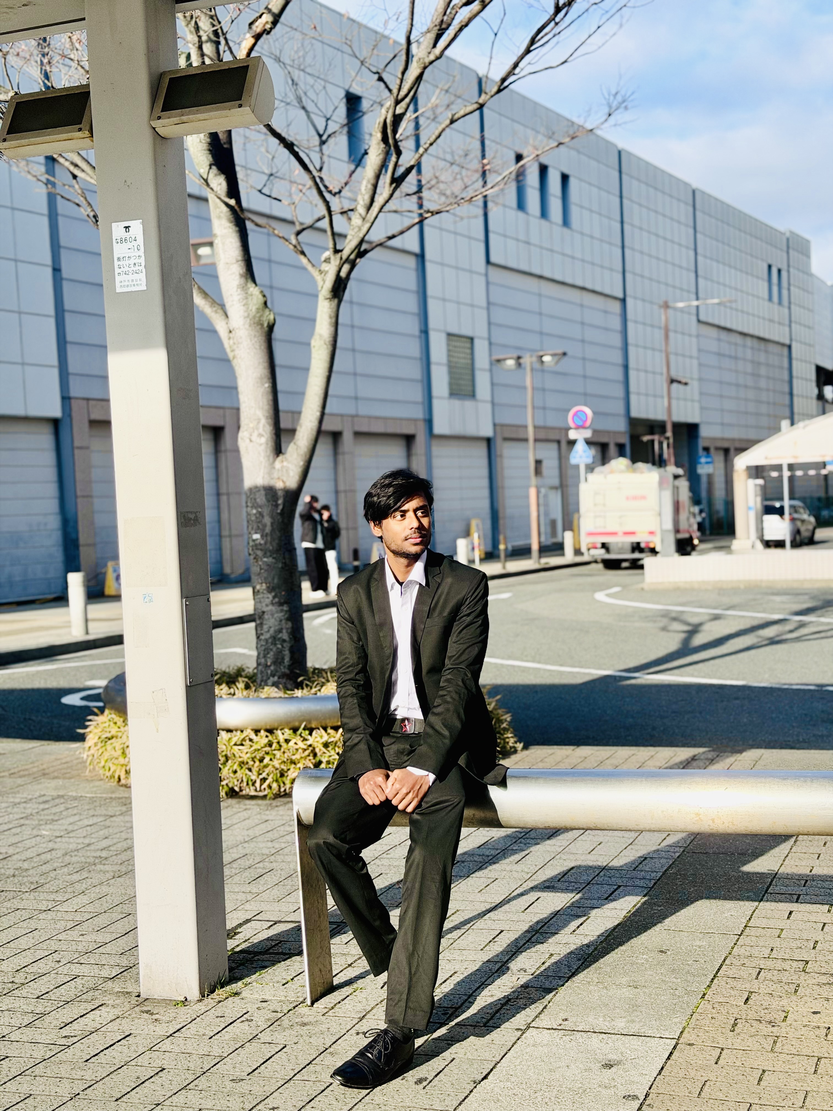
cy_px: 556
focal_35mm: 48
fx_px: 1540
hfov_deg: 30.3
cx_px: 416
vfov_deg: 39.7
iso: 100
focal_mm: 6.76
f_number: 1.78
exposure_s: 1/3891
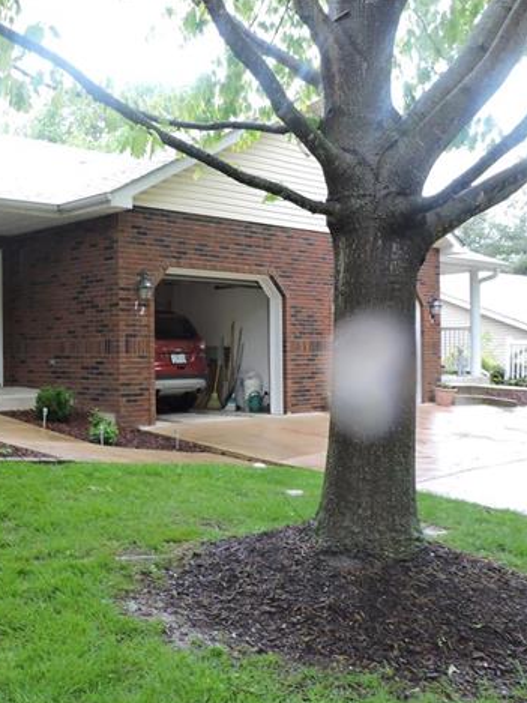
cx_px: 75
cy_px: 358
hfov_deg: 33.7
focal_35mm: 41
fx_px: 832
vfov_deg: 45.8
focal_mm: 5.4
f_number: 3.1
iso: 280
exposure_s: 1/30
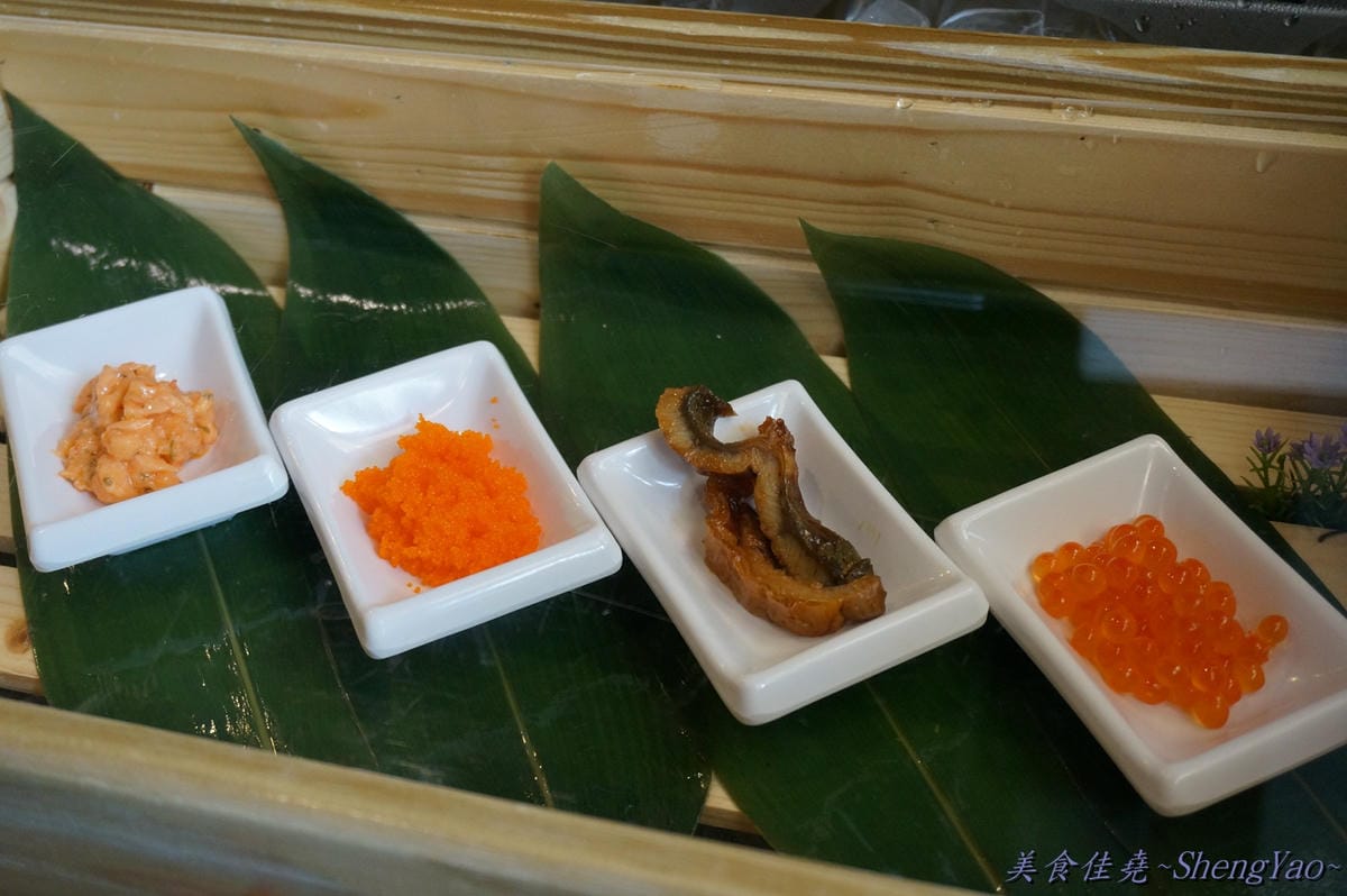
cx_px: 674
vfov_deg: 31.8
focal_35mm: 42
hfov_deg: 46.4
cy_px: 448
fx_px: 1570
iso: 1250
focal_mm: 28
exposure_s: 1/160
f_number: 4.5
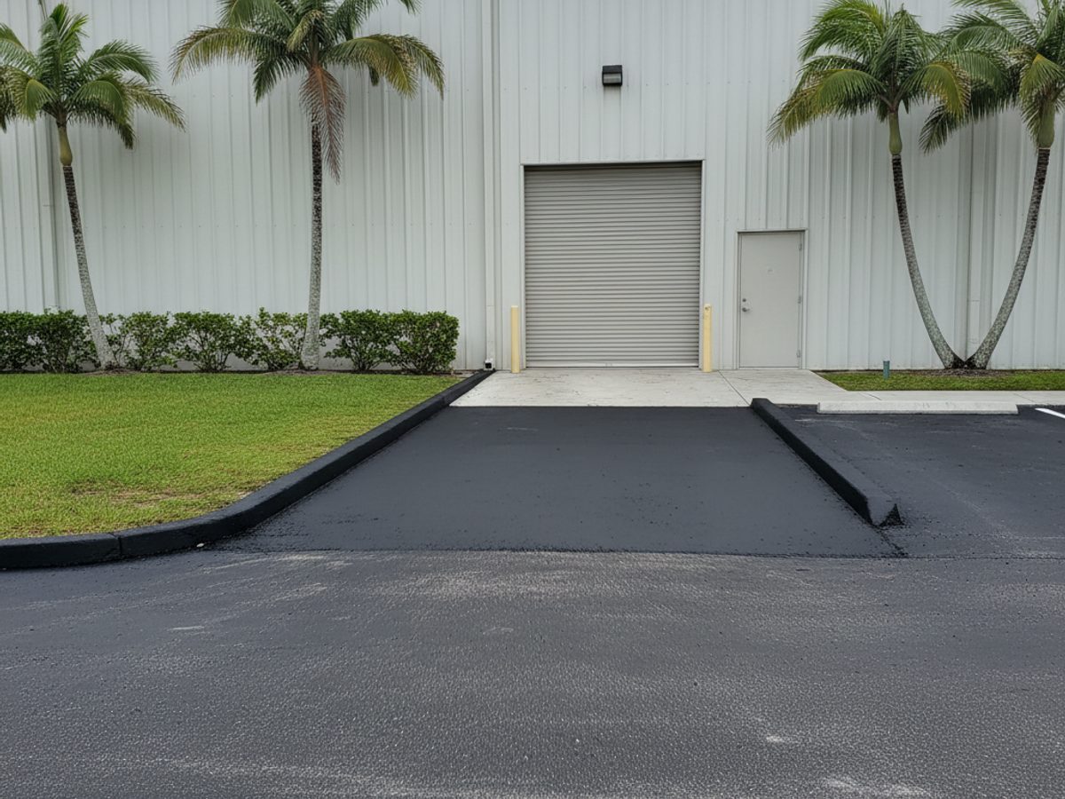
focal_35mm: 24
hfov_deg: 71.6
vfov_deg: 56.8
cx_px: 532
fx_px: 738
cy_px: 400
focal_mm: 6.8
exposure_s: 1/1019
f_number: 1.78
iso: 140
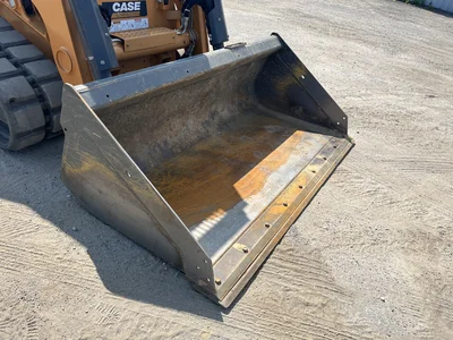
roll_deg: -9.4
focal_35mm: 26
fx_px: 340
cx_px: 226
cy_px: 170
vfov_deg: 53.1
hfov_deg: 67.3
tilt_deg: -34.5
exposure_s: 1/2571
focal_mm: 5.1
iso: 50
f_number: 1.6
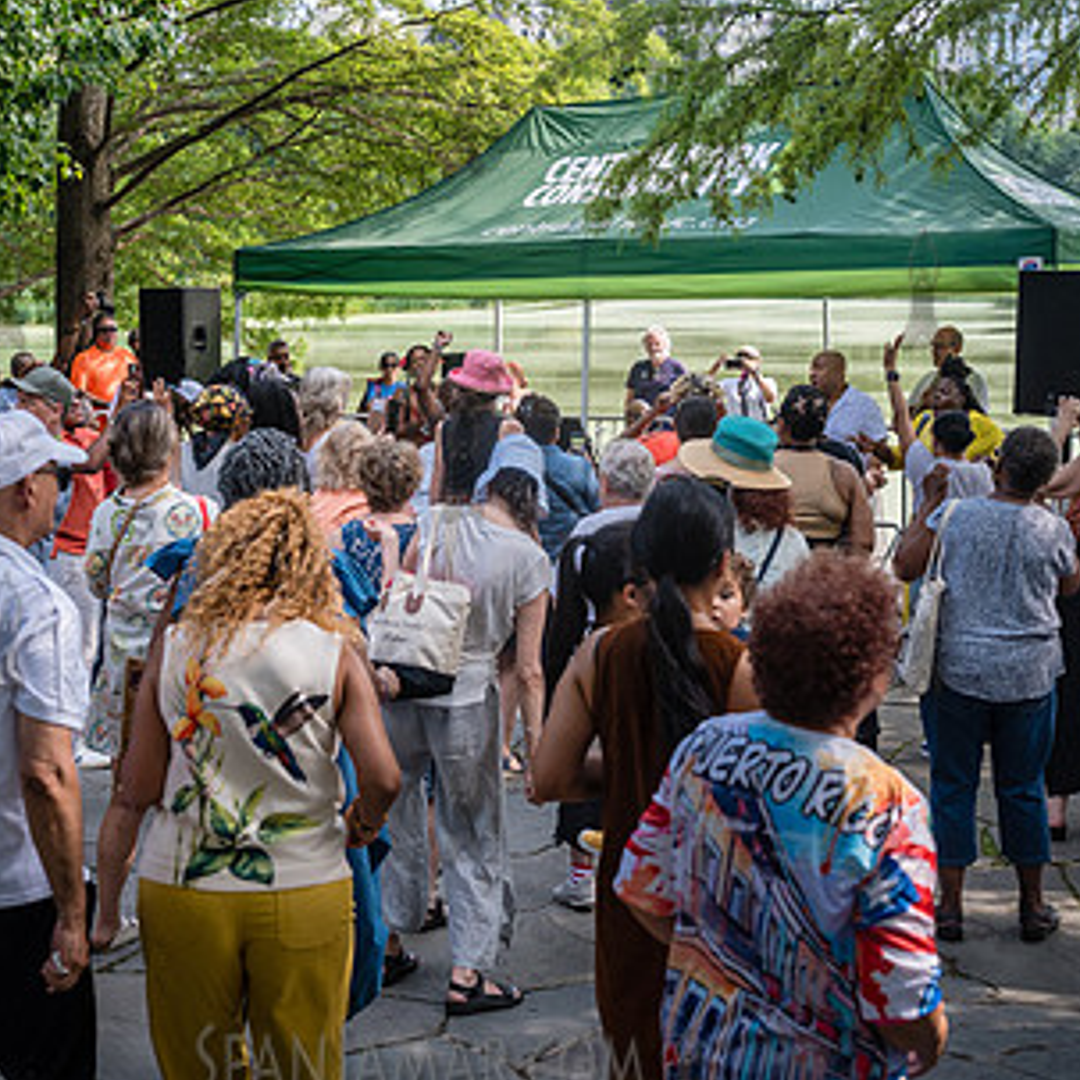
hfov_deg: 30.0
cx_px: 460
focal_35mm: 57
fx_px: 2012
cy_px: 460
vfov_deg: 30.0
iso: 640
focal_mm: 35
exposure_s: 1/1250
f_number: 4
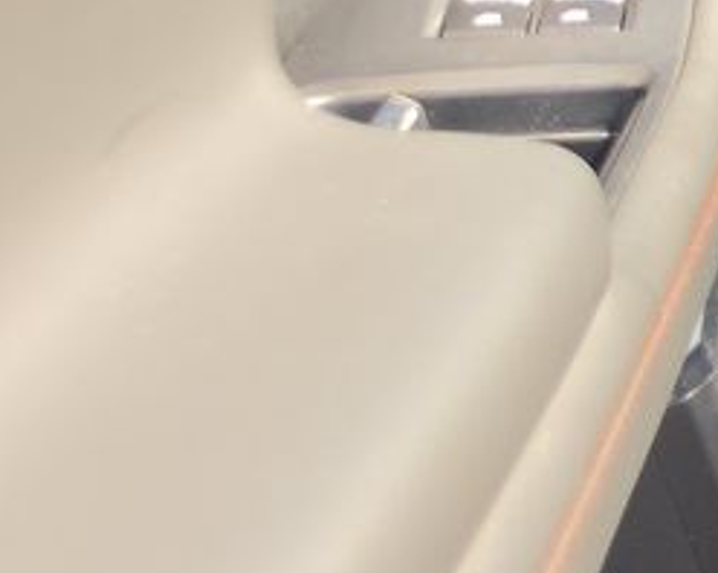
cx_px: 2171
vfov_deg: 10.0
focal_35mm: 145
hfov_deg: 9.9
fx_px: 3079
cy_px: -472
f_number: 1.4
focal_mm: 6.5
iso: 17
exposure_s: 1/249
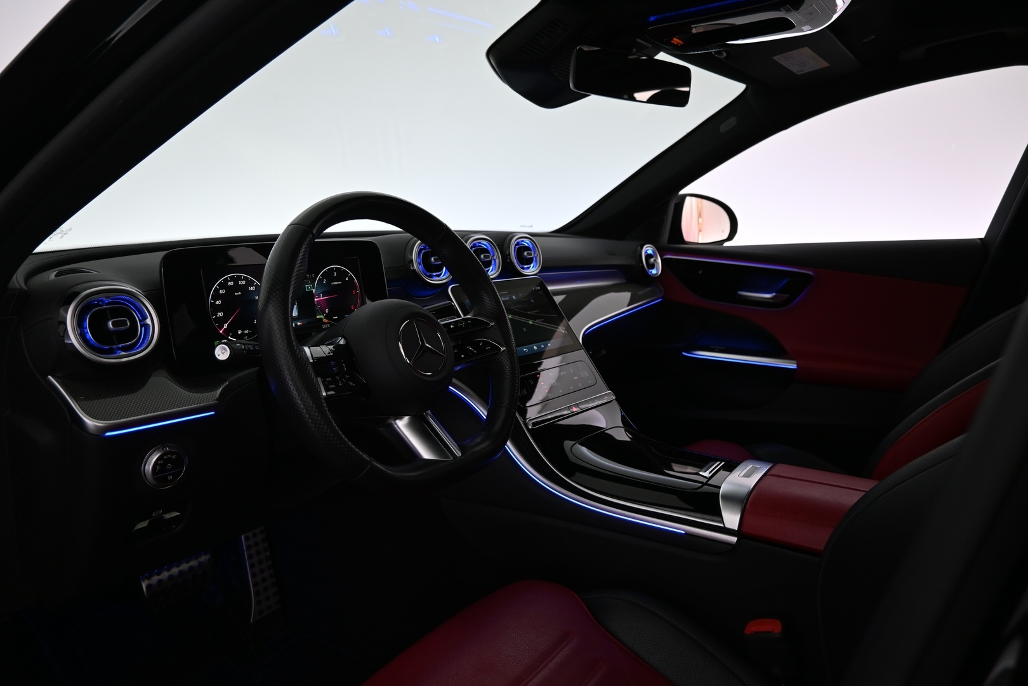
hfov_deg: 73.7
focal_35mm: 24
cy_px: 343
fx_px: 685
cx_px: 514
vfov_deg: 53.1
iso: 720
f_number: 3.5
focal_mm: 16
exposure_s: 1/25
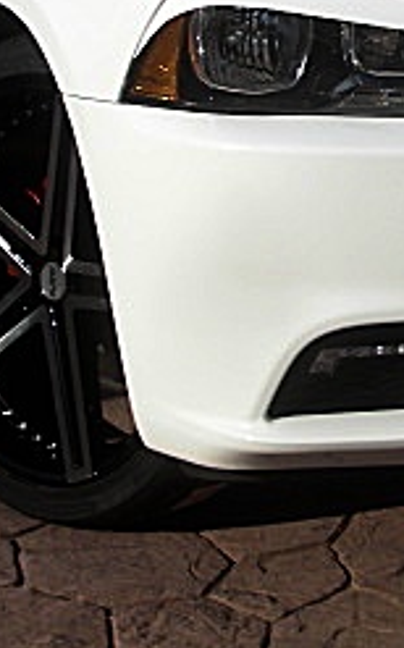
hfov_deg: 12.9
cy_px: 150
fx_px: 1747
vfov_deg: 20.8
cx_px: 470
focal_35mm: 99
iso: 50
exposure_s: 1/200
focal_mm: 6.3
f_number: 7.9
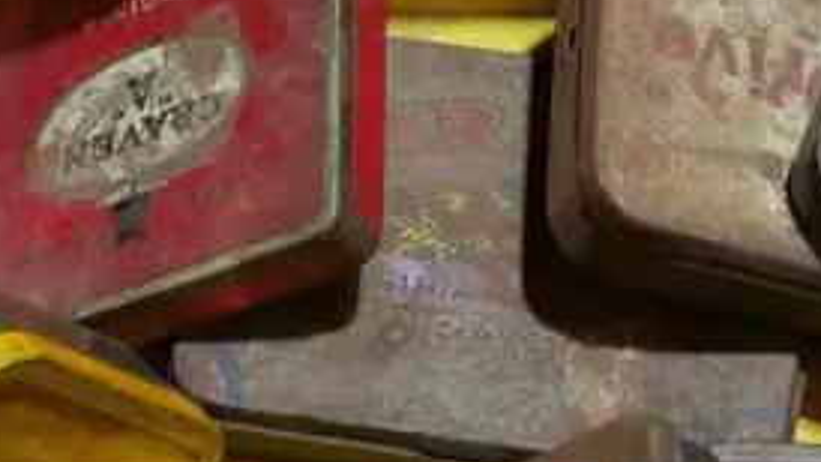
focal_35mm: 171
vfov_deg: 7.0
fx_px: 3722
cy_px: -214
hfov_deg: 12.5
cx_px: 647
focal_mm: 21
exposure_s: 1/60
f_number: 4.6
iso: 400
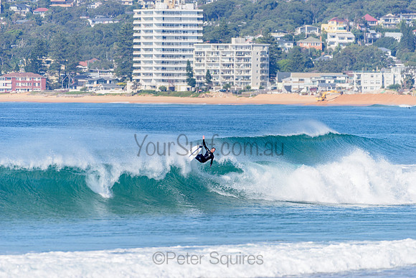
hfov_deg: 4.1
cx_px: 208
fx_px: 5779
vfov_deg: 2.8
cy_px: 139
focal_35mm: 500
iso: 160
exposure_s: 1/2000
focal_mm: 500
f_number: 5.6
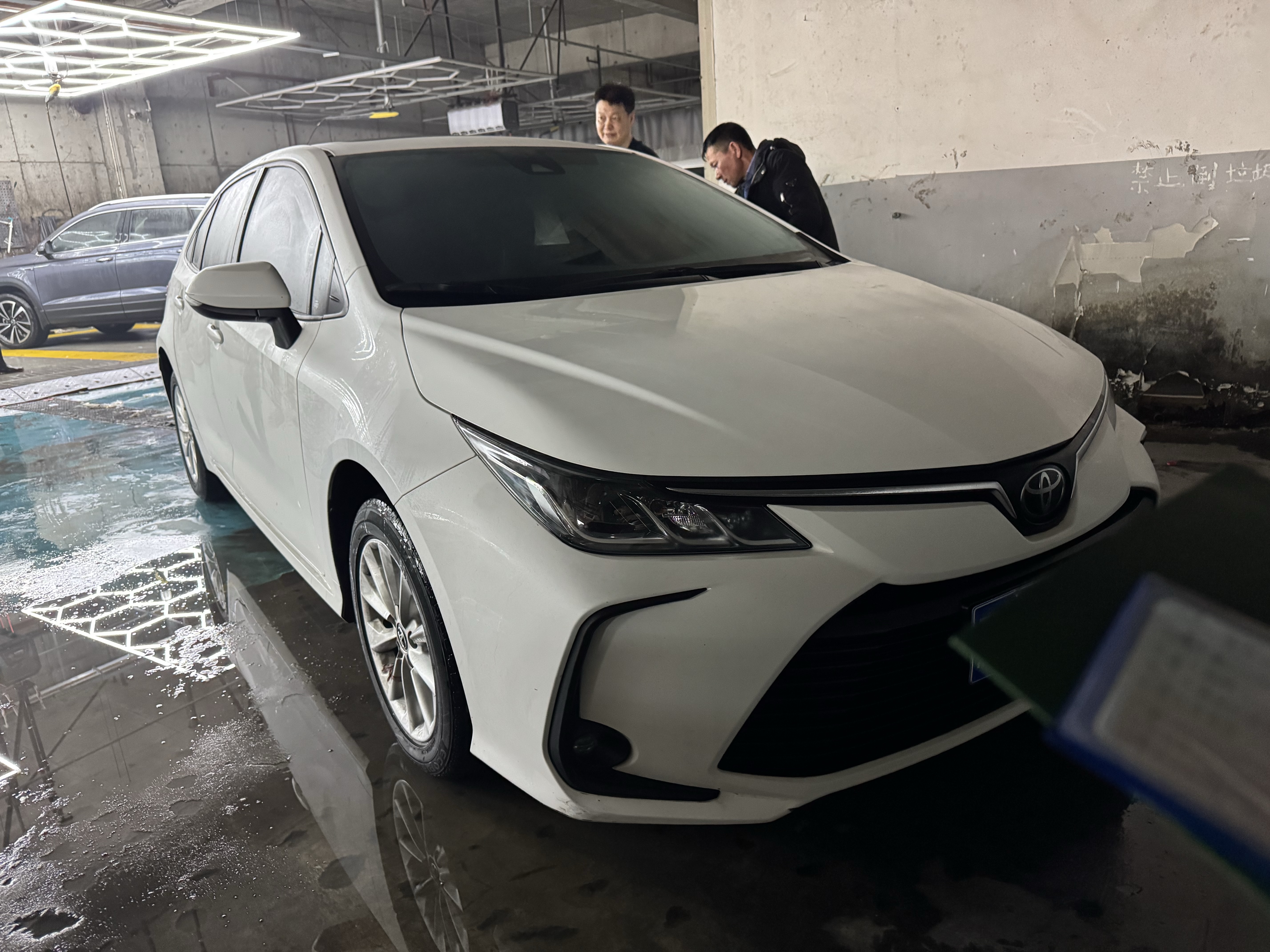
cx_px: 635
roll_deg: +3.7
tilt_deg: -16.0
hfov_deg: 71.6
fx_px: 881
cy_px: 476
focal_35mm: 24
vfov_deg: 56.8
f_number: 1.78
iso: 800
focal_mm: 6.76
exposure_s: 1/60
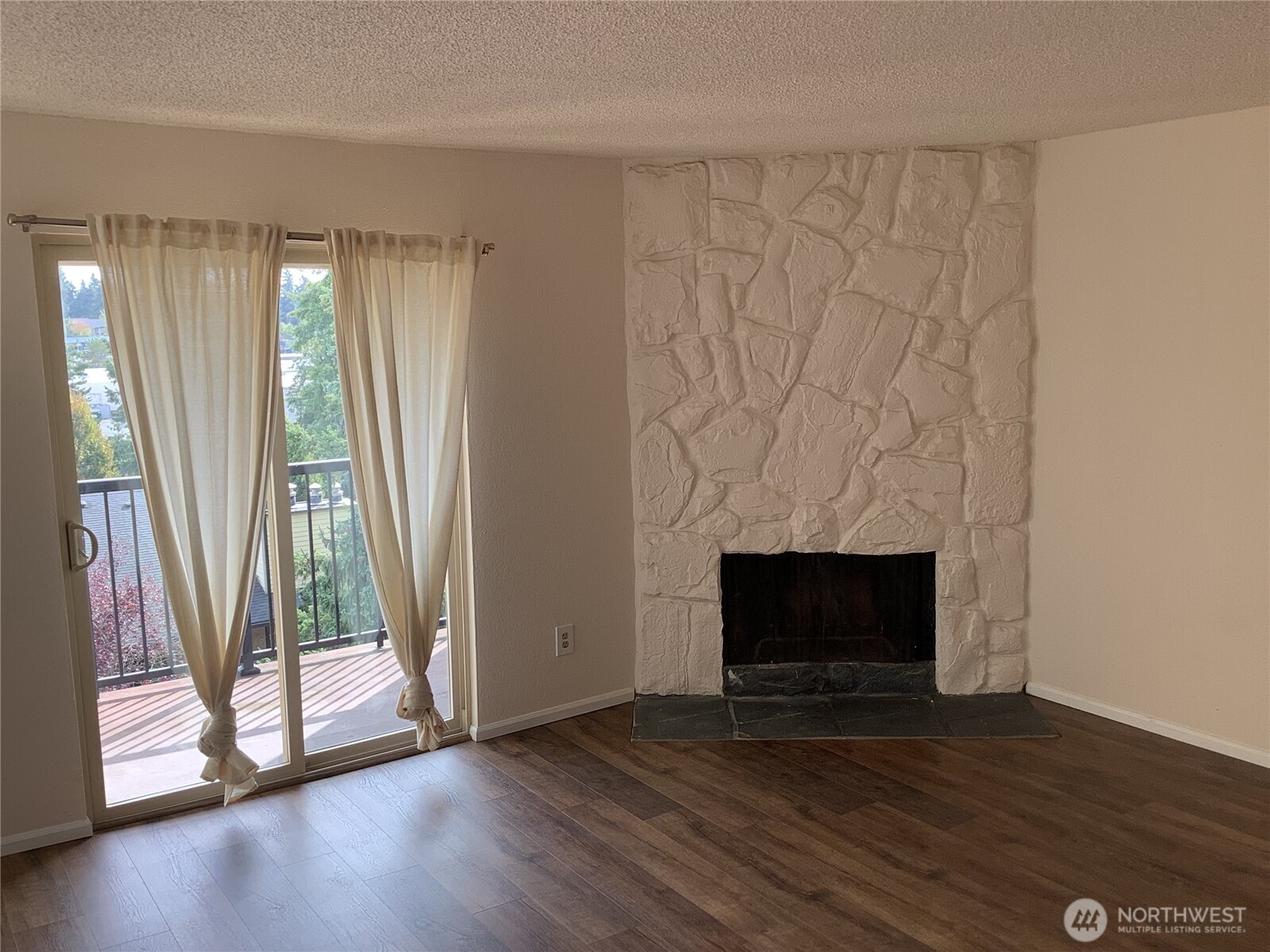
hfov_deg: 58.4
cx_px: 635
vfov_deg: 45.4
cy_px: 476
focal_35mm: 31
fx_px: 1137
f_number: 2.4
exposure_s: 1/120
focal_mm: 3.3
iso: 64
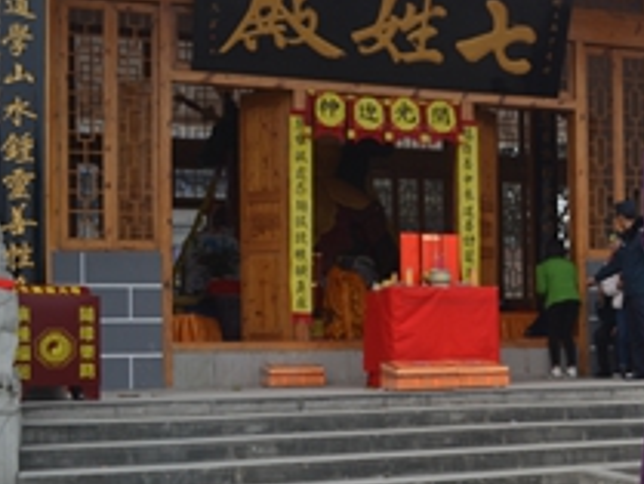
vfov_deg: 23.5
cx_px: 740
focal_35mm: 62
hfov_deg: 27.9
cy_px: 331
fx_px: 1154
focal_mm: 18
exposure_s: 1/125
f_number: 5.6
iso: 140
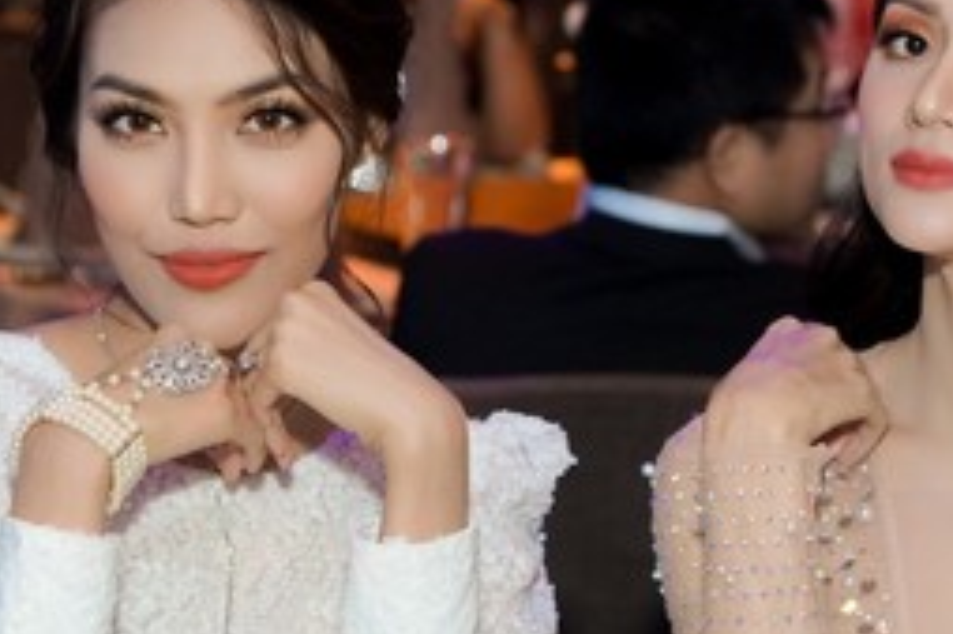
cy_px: 416
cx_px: 484
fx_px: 4127
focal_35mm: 156
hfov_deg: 13.2
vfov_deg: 8.8
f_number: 3.5
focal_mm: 60
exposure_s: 1/60
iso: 1600
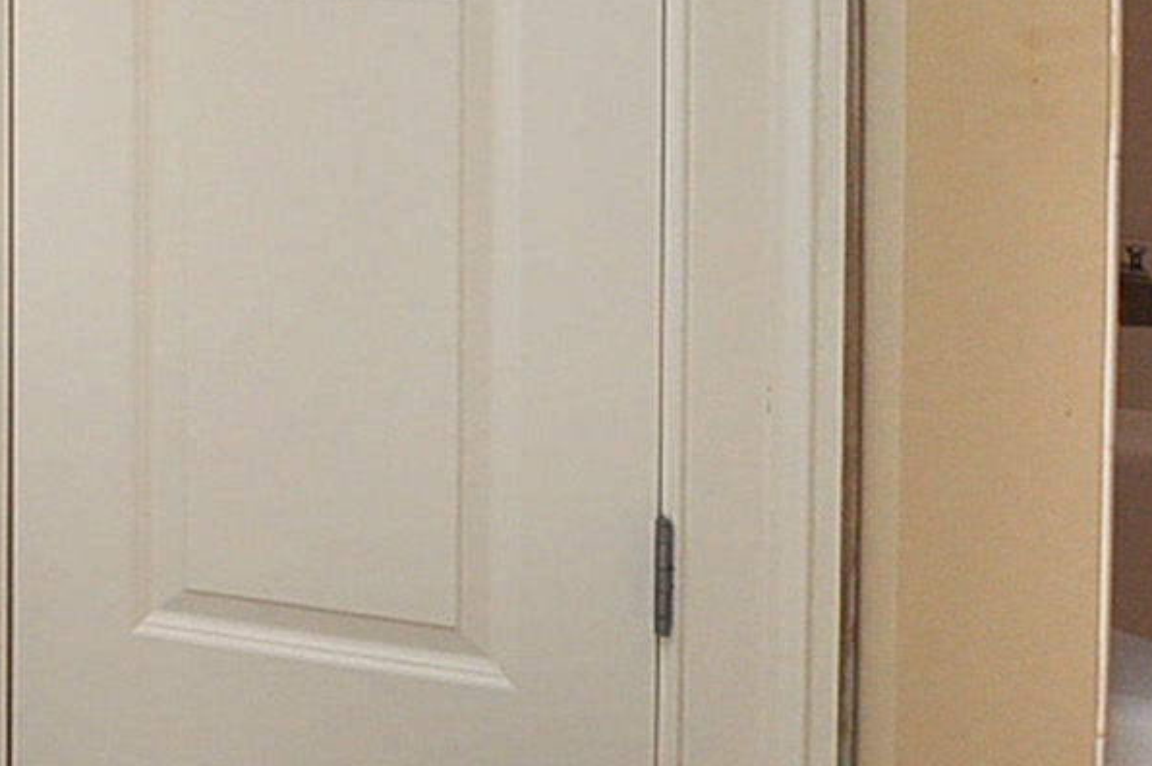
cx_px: -789
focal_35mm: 73
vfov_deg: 16.7
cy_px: -420
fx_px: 2333
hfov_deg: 21.1
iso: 250
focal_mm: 10
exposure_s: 1/50
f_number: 4.5
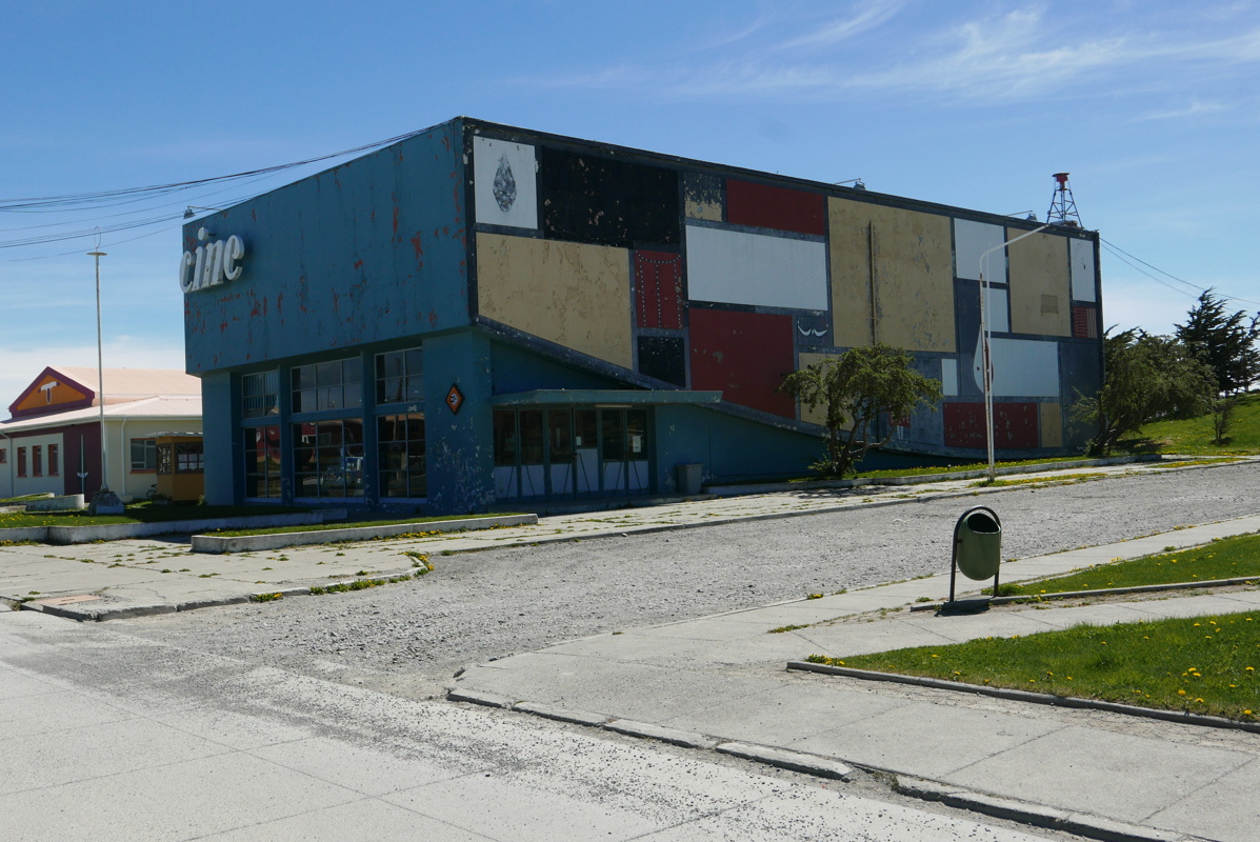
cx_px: 630
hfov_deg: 51.9
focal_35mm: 37
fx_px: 1296
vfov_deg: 36.0
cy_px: 421
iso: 200
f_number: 5.6
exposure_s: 1/1000
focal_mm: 16.5
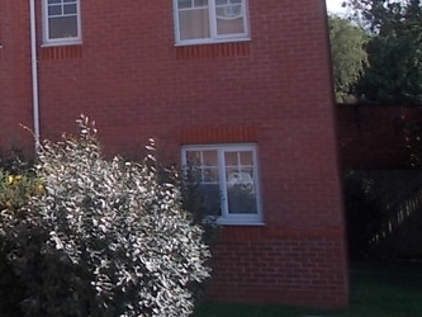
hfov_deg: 22.5
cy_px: 19
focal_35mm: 80
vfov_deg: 18.1
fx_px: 976
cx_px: -87
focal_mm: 4.6
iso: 80
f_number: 8
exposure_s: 1/100
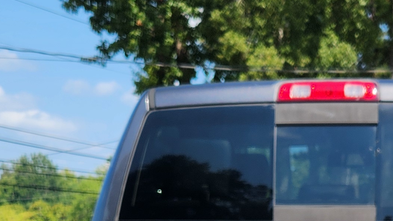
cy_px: 439
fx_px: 990
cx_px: 311
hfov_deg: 22.2
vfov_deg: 11.5
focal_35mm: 95
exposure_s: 1/1123
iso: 20
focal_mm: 5.4
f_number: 1.8
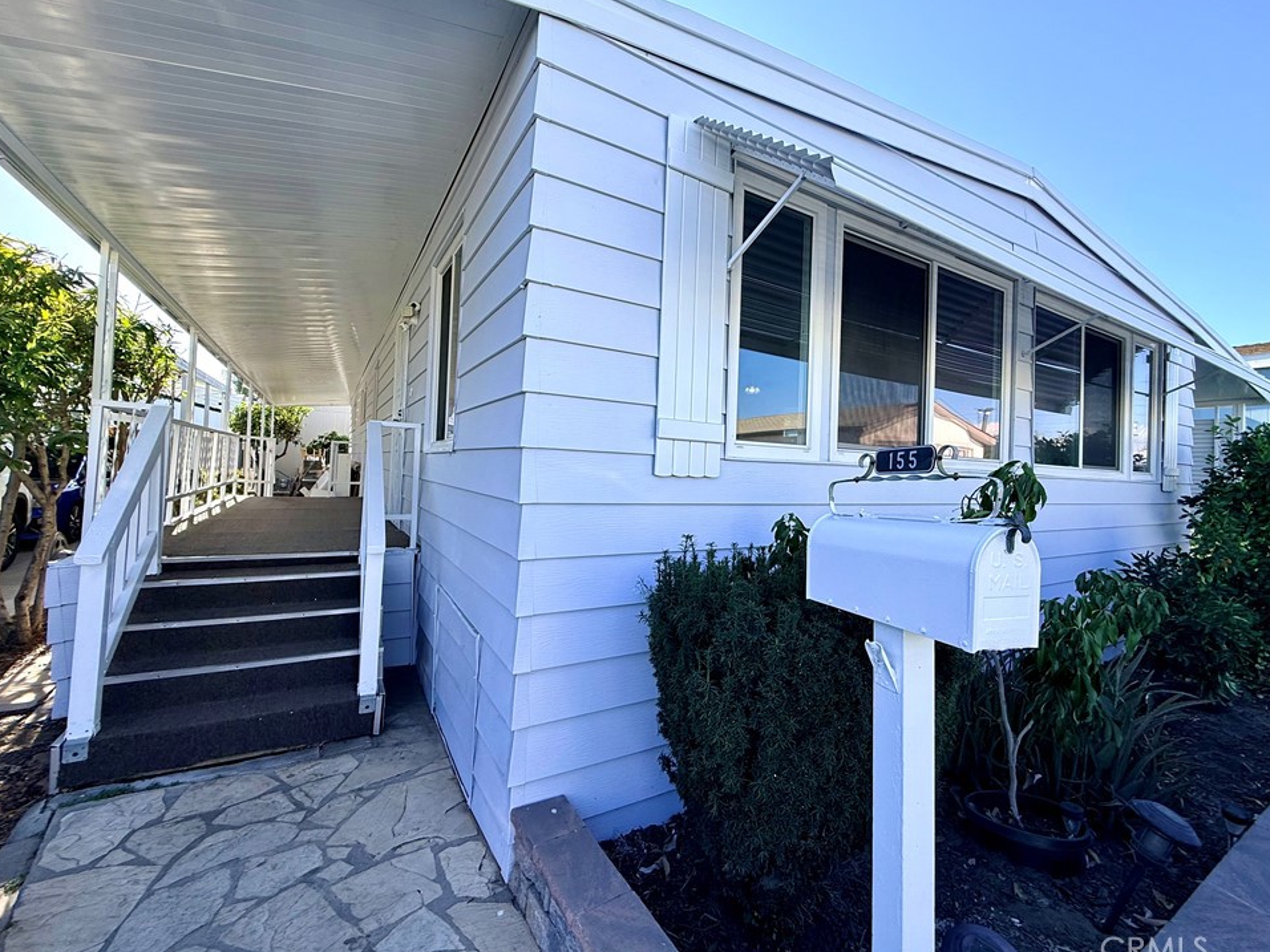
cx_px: 667
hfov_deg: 98.1
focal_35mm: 15
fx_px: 550
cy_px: 458
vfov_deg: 81.7
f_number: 2.2
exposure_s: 1/631
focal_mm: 2.22
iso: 50
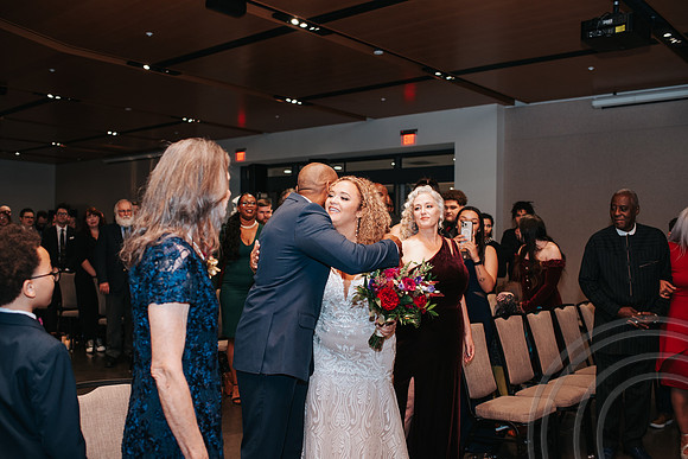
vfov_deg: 37.9
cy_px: 230
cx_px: 344
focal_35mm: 35
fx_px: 669
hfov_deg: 54.4
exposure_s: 1/200
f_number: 2.8
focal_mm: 35
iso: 1000
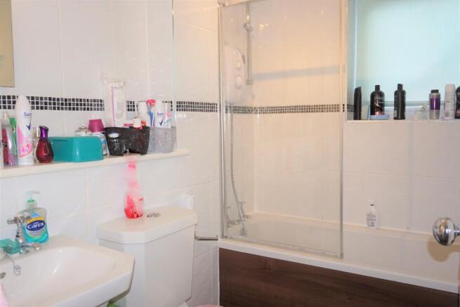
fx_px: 383
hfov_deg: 61.9
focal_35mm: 30
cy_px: 154
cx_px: 230
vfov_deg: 43.6
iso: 400
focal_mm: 20
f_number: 4
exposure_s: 1/160
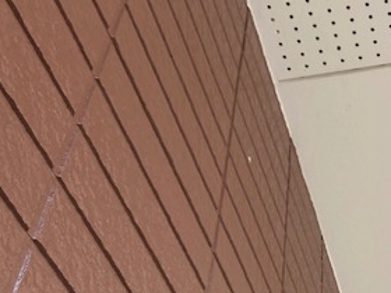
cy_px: 219
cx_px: 394
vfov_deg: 22.7
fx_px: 723
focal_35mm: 64
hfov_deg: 28.4
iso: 20
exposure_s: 1/173
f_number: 1.8
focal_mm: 3.99
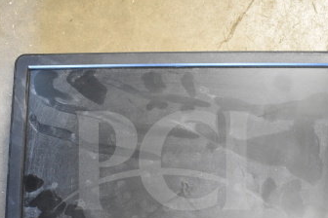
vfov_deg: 26.8
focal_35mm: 49
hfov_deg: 40.3
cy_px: 188
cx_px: 162
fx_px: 446
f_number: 3.5
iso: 3600
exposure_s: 1/30
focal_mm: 18
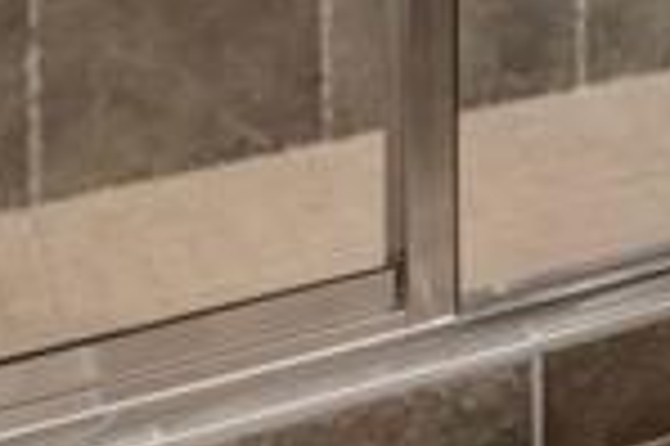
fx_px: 2175
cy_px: -743
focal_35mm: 117
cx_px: 1124
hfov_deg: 15.5
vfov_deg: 9.8
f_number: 7.1
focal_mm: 11.1
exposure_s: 1
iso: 800
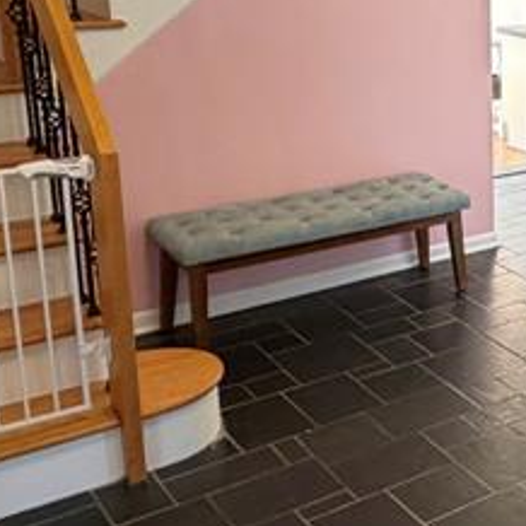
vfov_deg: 29.1
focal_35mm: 58
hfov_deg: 23.8
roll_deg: -3.6
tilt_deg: -12.9
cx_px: 777
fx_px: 997
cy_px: 135
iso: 160
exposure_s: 1/60
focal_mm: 2.22
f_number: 2.2
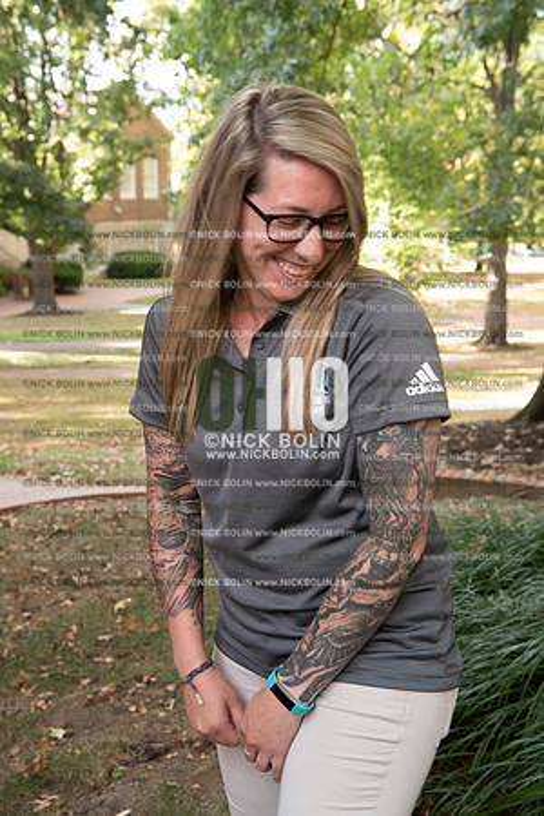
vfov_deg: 38.2
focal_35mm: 52
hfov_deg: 26.0
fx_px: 1179
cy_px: 408
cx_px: 272
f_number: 8
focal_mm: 52
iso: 800
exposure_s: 1/100
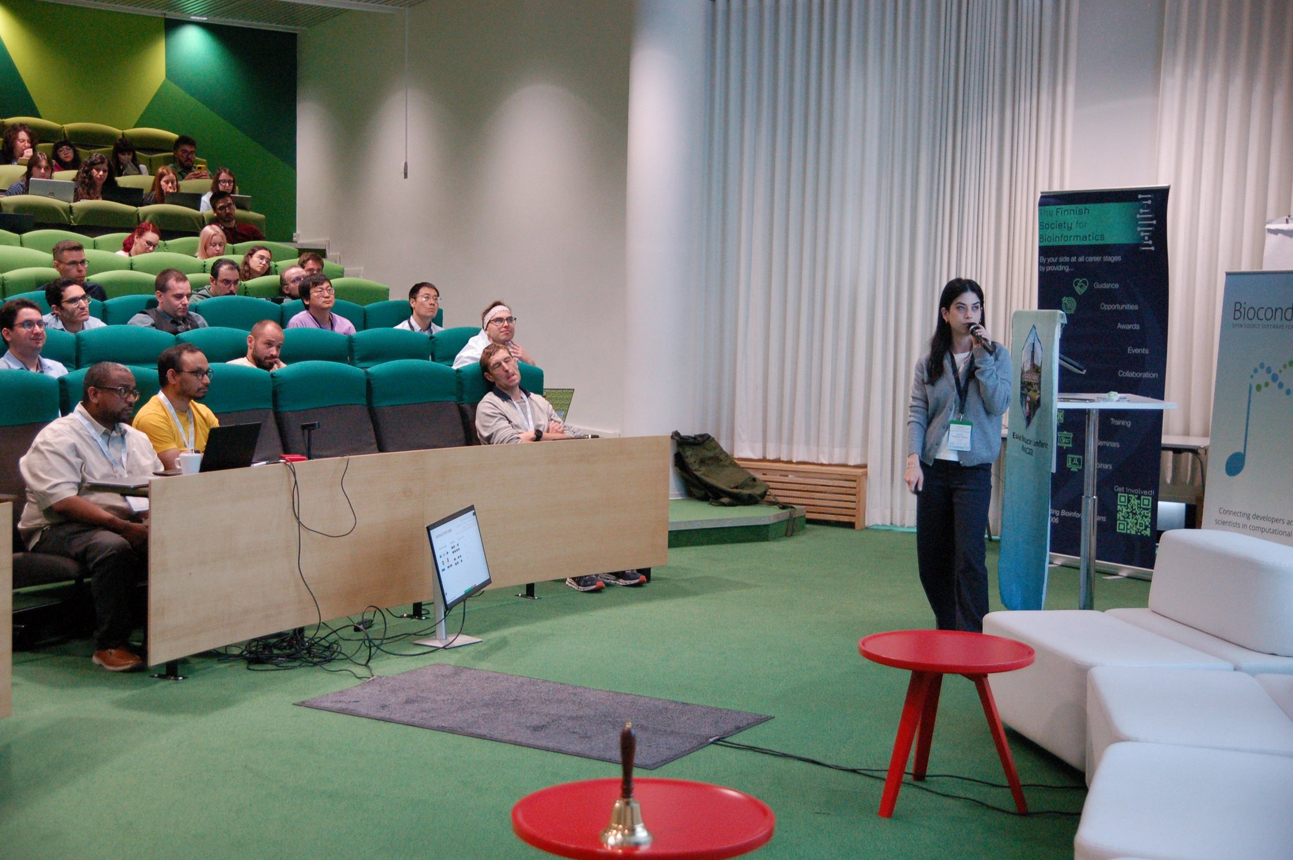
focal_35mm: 46
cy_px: 430
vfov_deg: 28.9
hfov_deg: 42.4
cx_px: 646
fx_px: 1669
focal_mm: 31
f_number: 3.5
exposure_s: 1/125
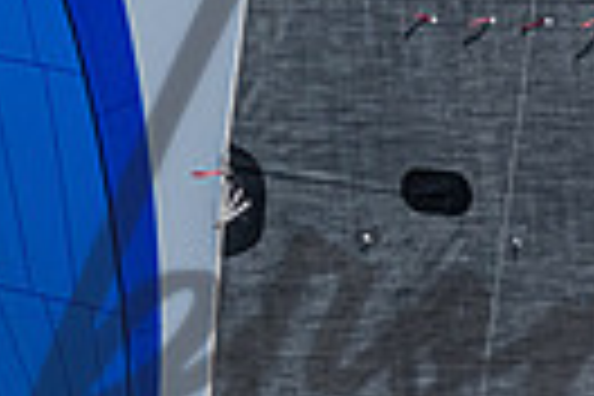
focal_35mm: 546
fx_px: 9008
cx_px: 451
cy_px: 489
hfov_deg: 3.8
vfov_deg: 2.5
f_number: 6.3
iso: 400
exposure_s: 1/6400
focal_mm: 100
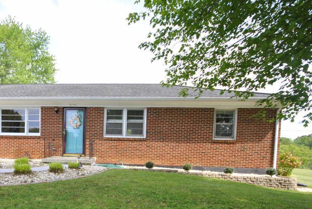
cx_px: 89
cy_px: 165
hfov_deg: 68.1
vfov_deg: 48.7
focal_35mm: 25
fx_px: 217
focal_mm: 10
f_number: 5.6
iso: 100
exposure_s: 1/125
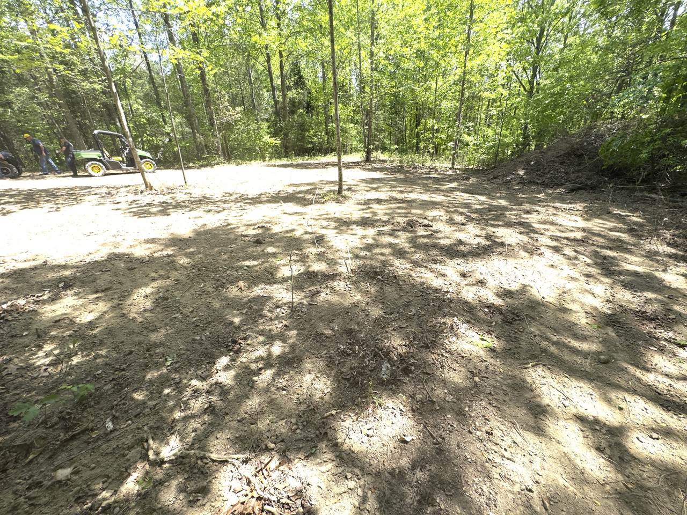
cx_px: 344
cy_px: 258
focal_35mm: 14
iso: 40
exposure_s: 1/453
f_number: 2.2
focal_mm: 2.22
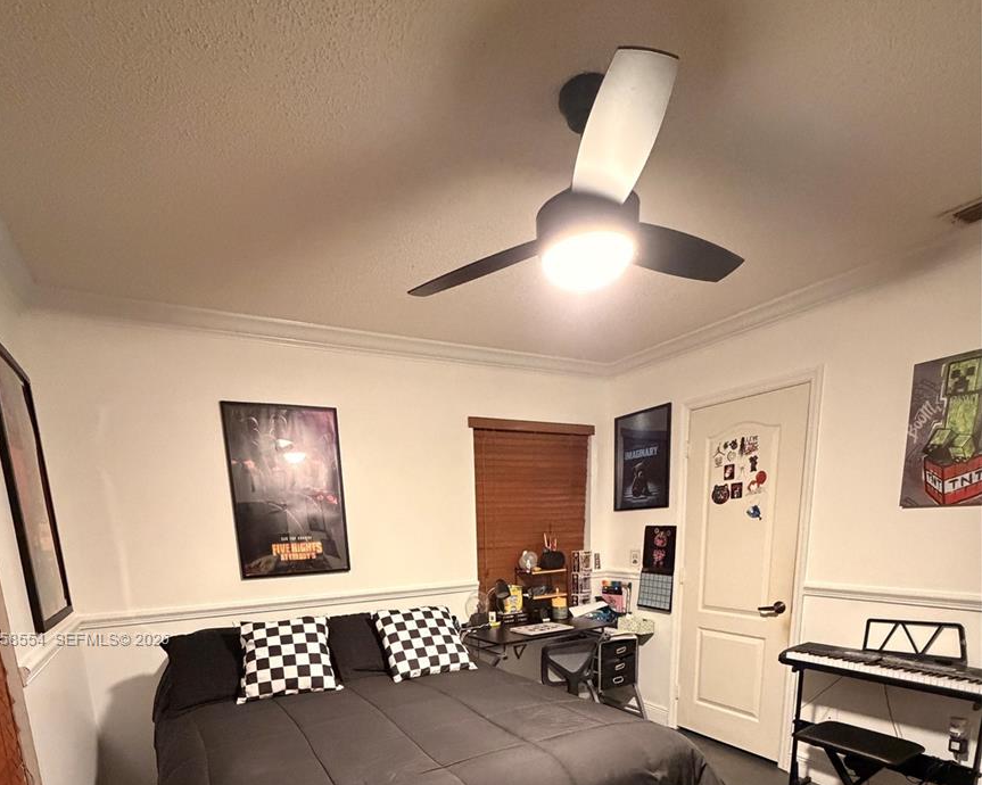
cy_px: 641
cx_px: 471
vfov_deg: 63.9
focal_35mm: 19
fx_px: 552
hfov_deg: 83.3
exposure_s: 1/60
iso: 1250
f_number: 2.2
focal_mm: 2.22
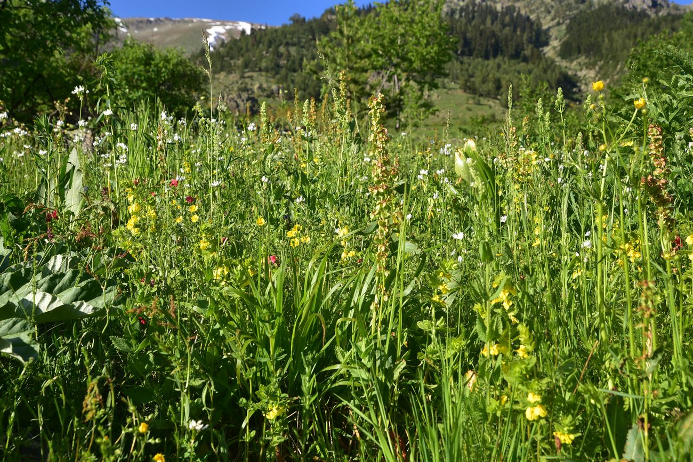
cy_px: 231
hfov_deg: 39.6
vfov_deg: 27.0
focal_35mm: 50
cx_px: 346
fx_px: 963
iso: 160
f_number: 11
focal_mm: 50
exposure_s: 1/160
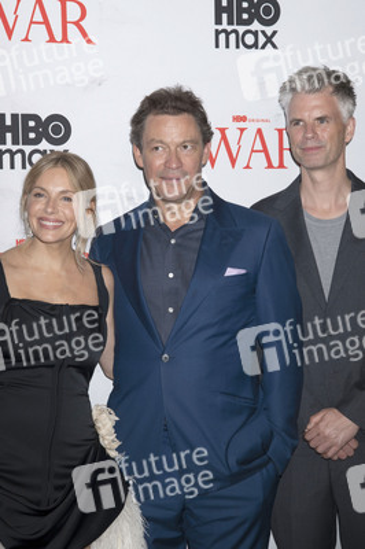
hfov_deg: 16.0
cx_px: 182
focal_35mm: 85
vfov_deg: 23.9
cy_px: 274
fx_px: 1295
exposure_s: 1/200
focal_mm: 85
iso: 640
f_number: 6.3
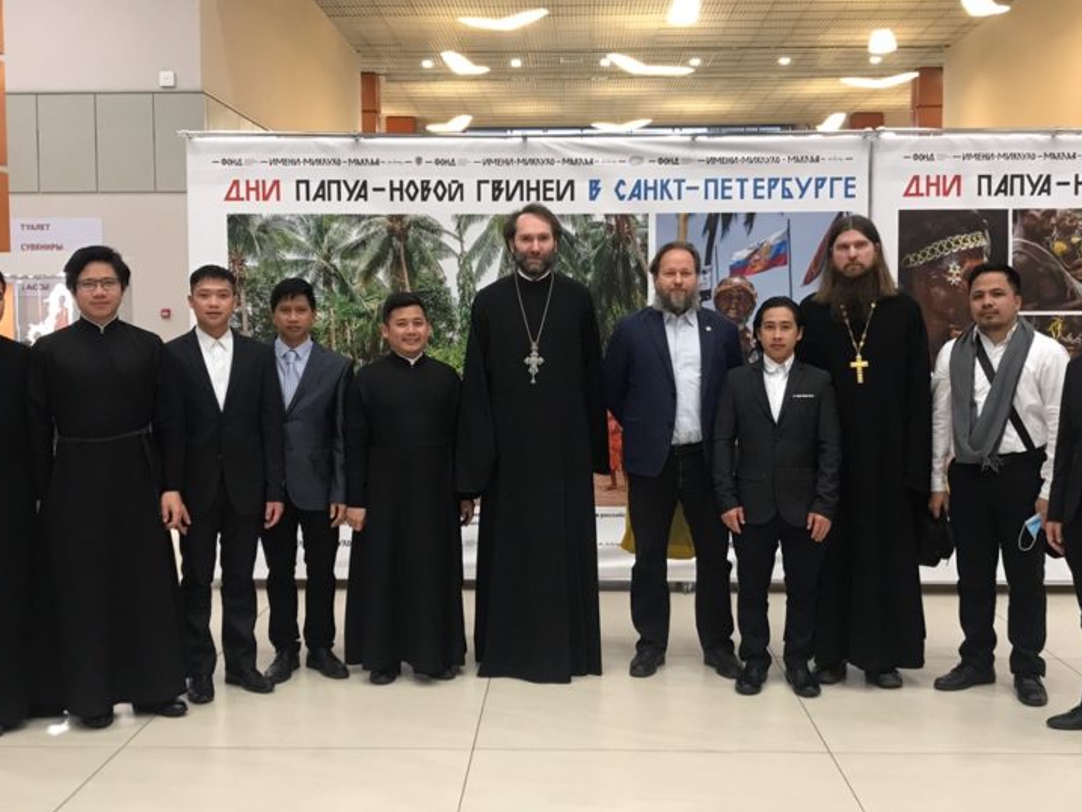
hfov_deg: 46.8
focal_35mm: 40
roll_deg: -0.6
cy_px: 404
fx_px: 1250
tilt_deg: -5.0
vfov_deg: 36.0
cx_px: 540
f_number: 1.8
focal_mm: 3.99
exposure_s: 1/17
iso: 40
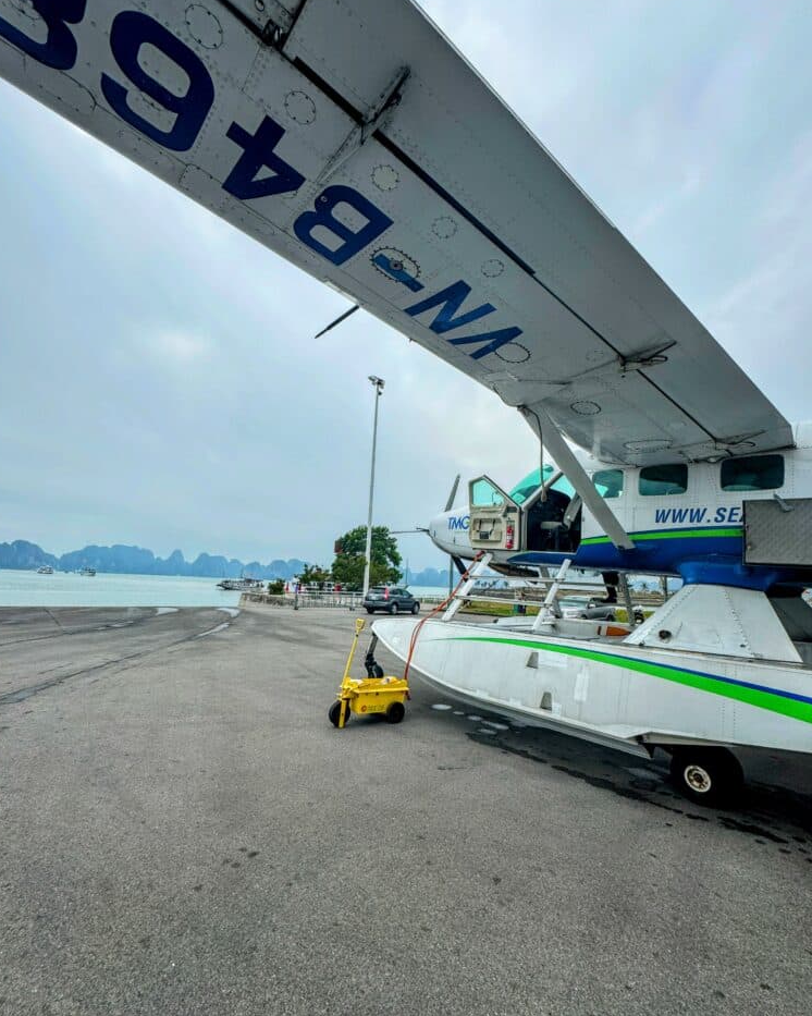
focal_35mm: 15
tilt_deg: +10.2
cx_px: 403
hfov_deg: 84.0
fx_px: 451
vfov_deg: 96.8
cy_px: 513
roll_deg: -2.5
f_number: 2.2
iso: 50
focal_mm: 2.22
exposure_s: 1/2985
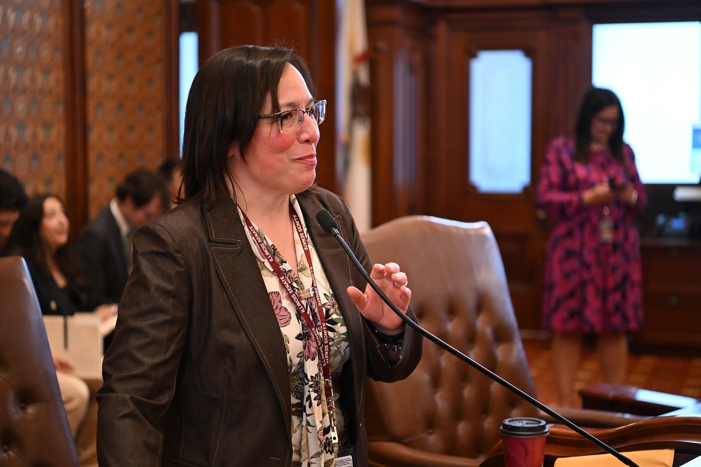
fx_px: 1363
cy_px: 234
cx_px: 350
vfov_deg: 19.5
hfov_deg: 28.8
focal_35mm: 70
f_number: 2.8
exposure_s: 1/160
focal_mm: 70
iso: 3200
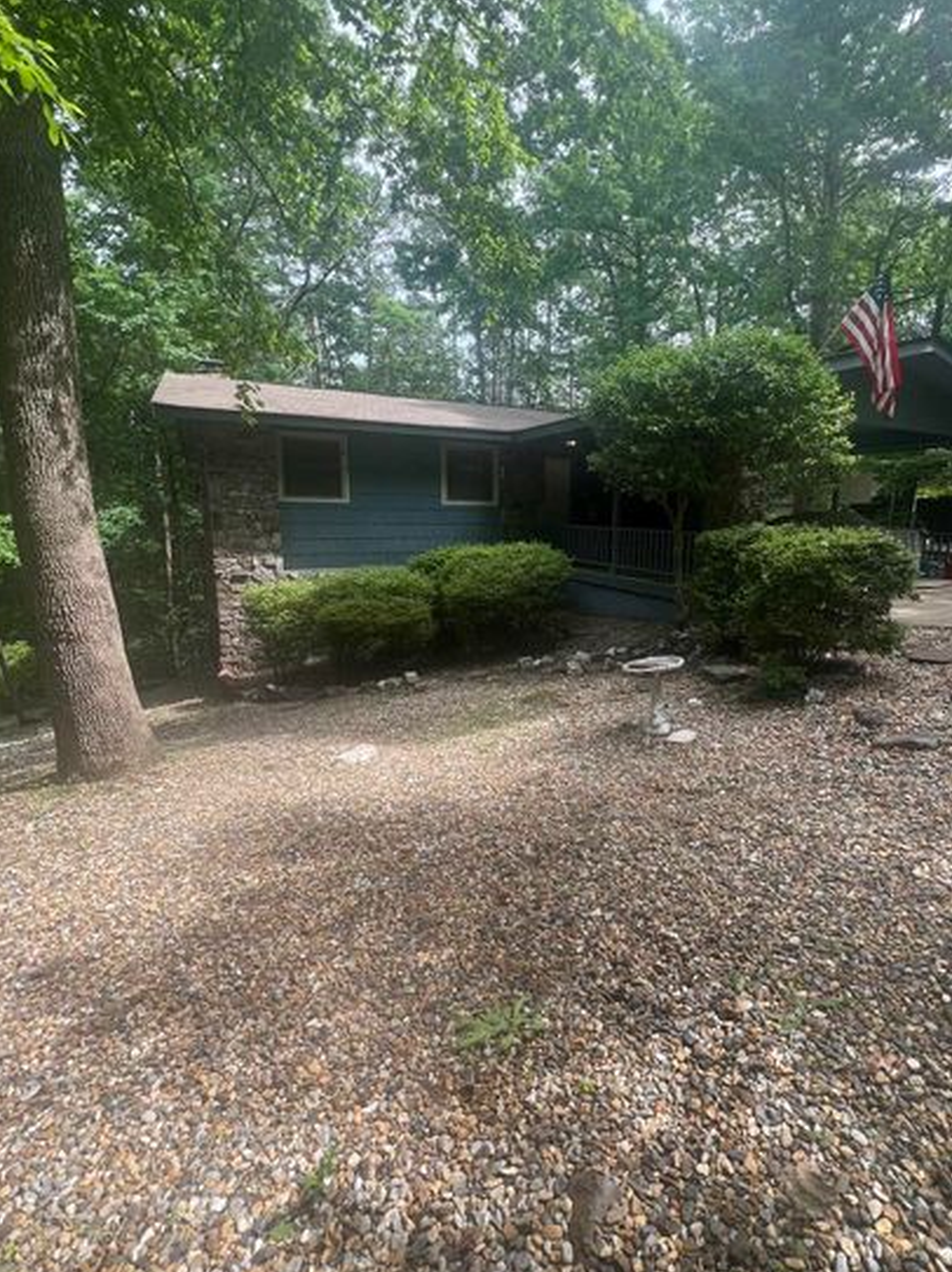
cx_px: 565
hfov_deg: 77.3
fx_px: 587
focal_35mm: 16
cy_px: 618
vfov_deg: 94.5
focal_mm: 1.57
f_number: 1.8
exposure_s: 1/171
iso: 32
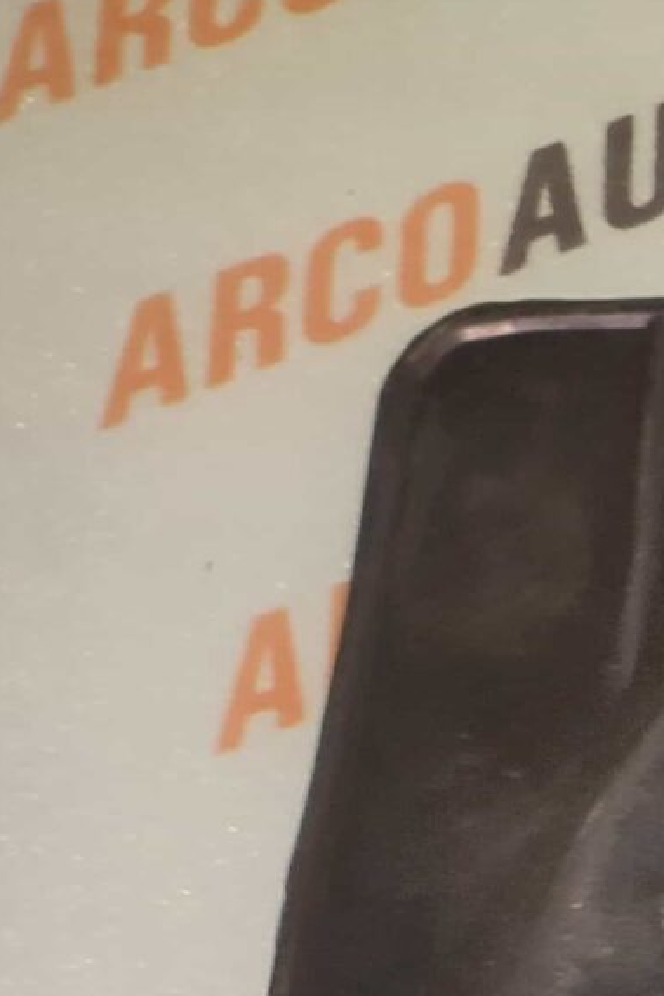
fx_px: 2185
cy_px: 1368
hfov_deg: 11.6
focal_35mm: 79
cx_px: 1888
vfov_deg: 22.4
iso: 144
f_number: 1.79
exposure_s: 1/33
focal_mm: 4.74
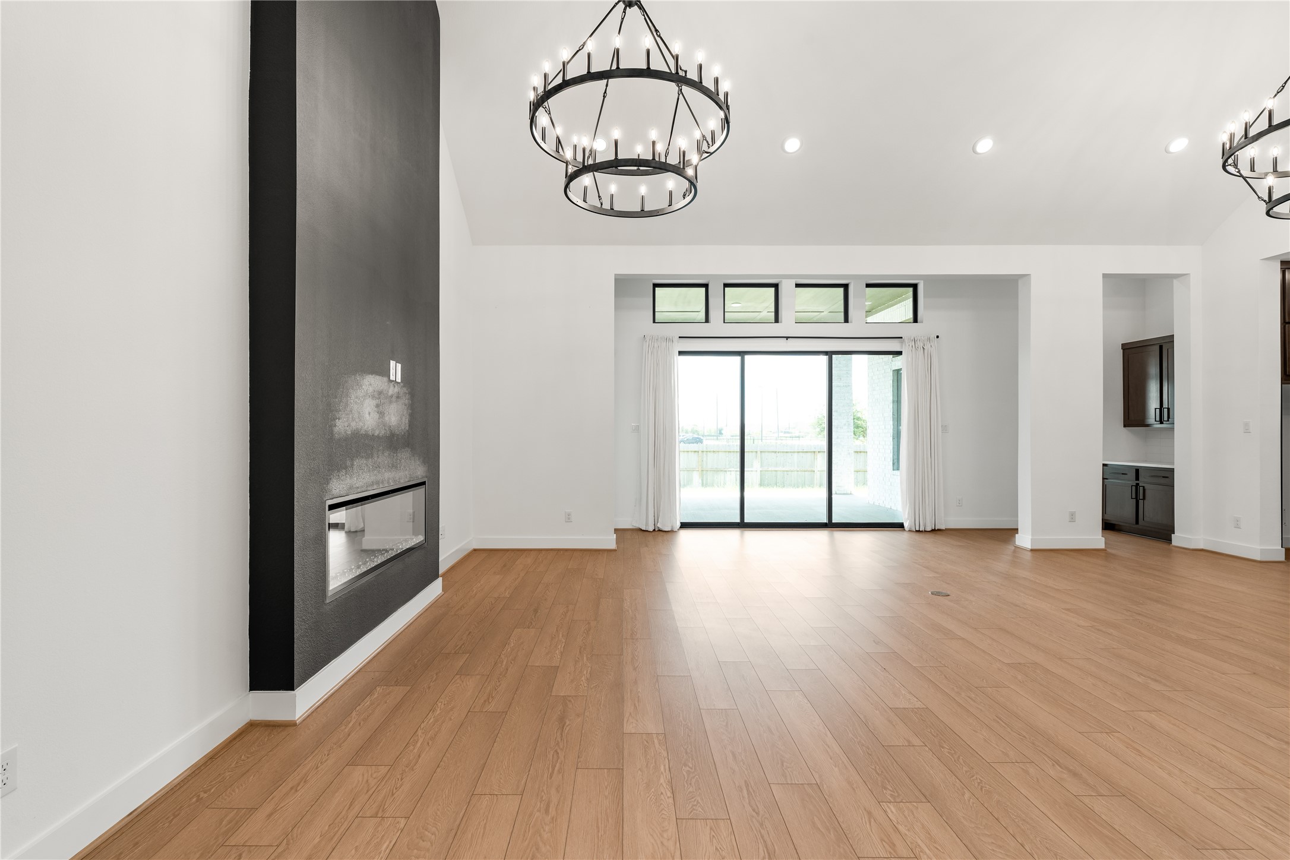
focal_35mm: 17
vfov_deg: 70.4
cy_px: 430
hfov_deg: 93.3
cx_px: 645
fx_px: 609
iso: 200
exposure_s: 1/2
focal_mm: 17
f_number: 9
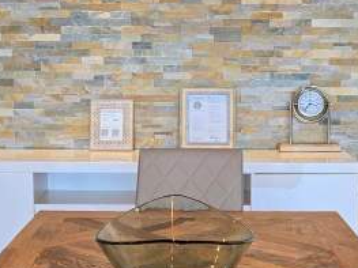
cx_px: 186
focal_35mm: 70
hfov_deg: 27.8
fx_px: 724
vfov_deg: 20.9
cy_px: 192
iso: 80
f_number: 1.8
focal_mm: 5.4
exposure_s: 1/120
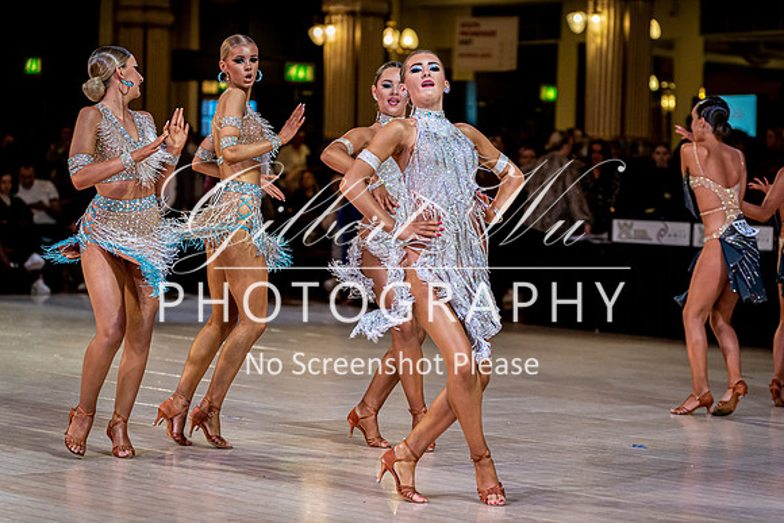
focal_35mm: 104
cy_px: 237
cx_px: 417
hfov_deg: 19.7
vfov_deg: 13.2
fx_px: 2256
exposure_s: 1/800
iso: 3200
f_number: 2.8
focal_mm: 92
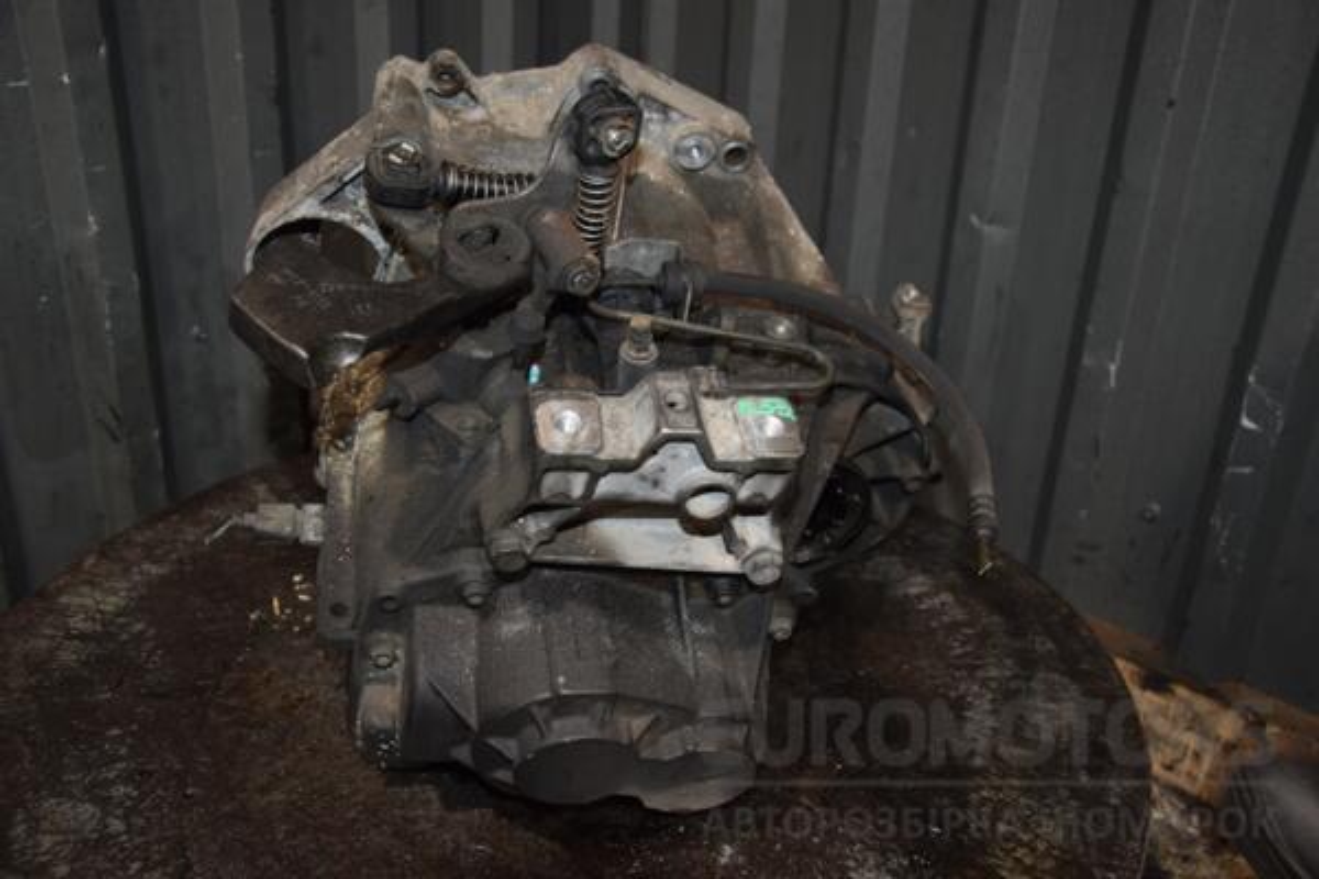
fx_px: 1319
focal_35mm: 36
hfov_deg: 53.1
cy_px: 440
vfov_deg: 36.9
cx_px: 660
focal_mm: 24
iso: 800
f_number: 5
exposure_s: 1/60
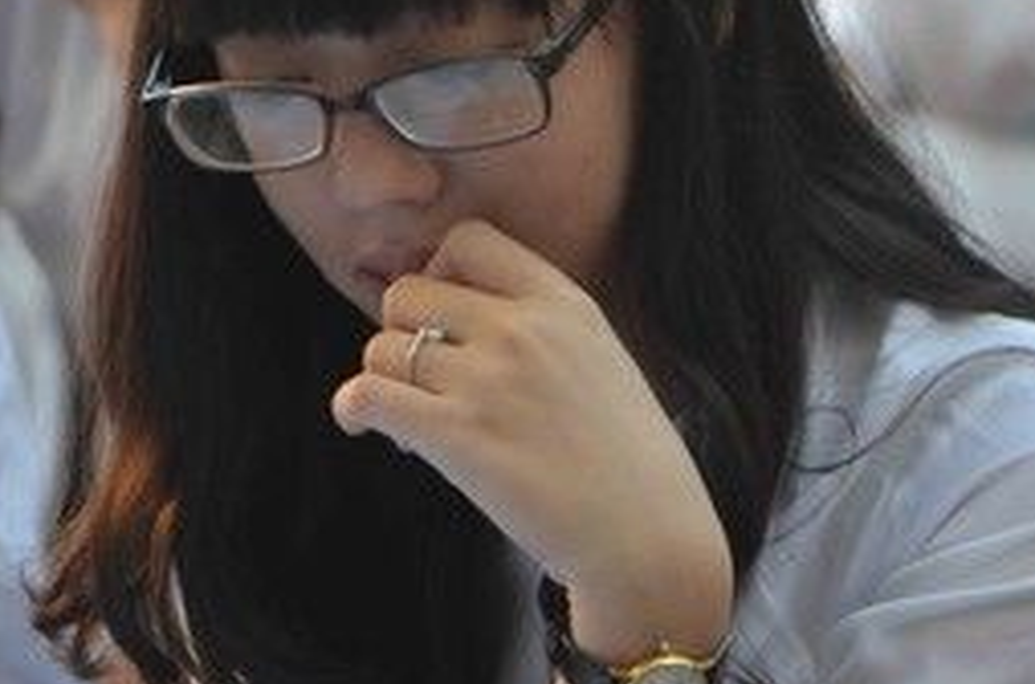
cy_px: 350
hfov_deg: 3.2
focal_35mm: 639
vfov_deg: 2.1
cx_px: 179
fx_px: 18325
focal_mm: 200
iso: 320
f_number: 6.3
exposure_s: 1/100
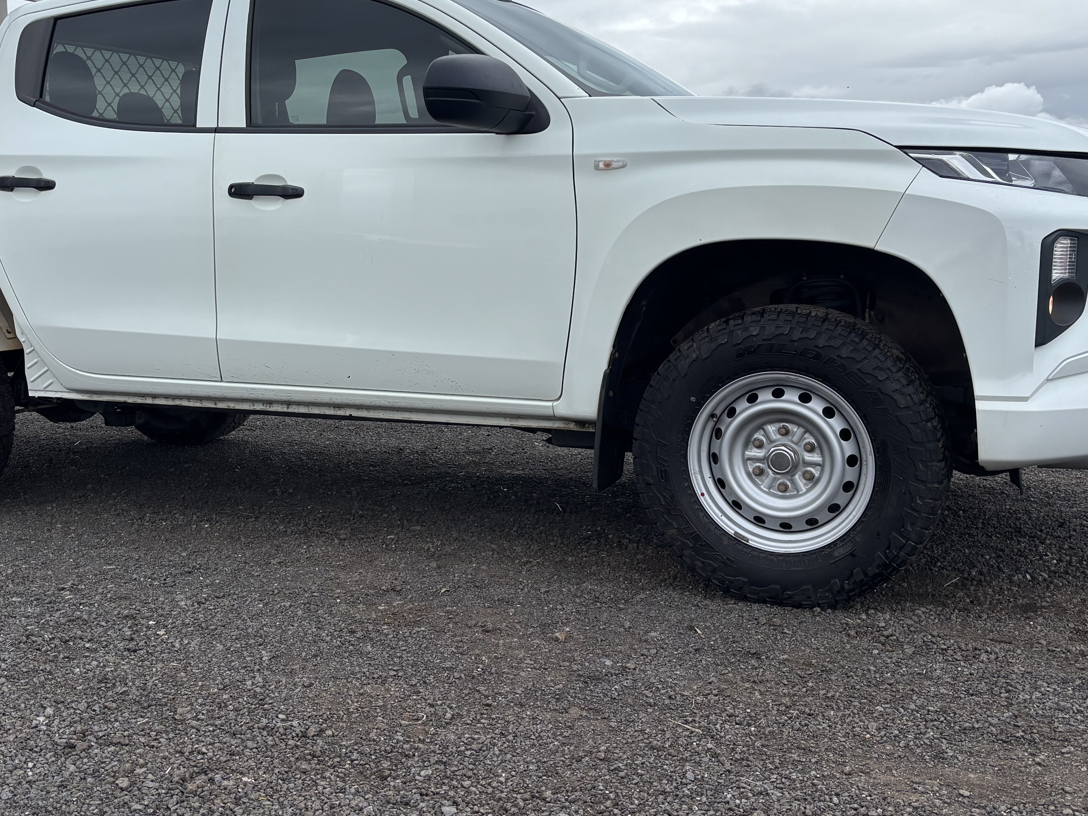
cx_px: 419
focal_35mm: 42
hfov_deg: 44.5
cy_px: 330
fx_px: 1320
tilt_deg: -5.5
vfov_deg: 34.2
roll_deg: +0.4
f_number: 1.6
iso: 50
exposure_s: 1/1311
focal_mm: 5.96
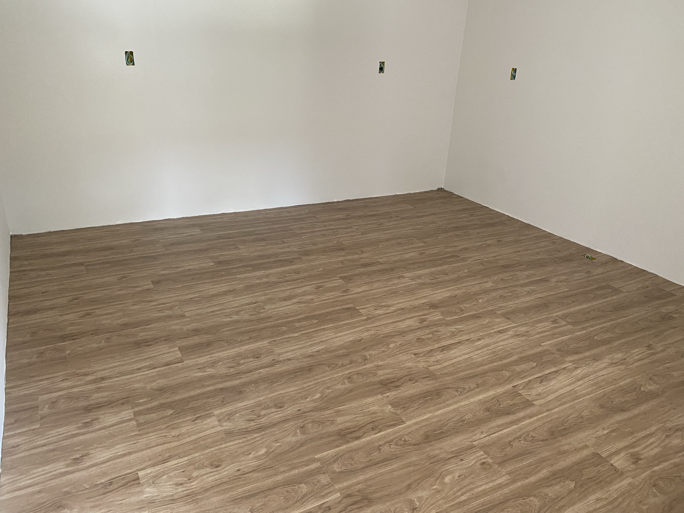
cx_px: 342
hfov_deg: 67.3
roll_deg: -3.0
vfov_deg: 53.1
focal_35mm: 26
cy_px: 256
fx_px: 514
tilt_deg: -22.9
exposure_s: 1/60
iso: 250
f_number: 1.8
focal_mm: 4.25
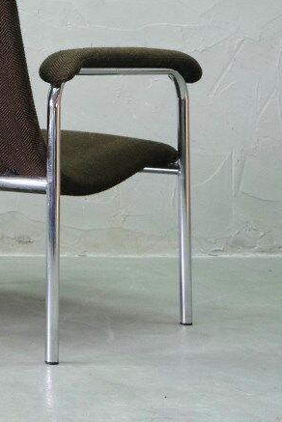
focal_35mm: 96
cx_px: -269
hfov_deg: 12.6
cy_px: 60
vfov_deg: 20.9
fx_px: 1126
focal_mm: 22.3
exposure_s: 1/30
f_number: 4
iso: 2500
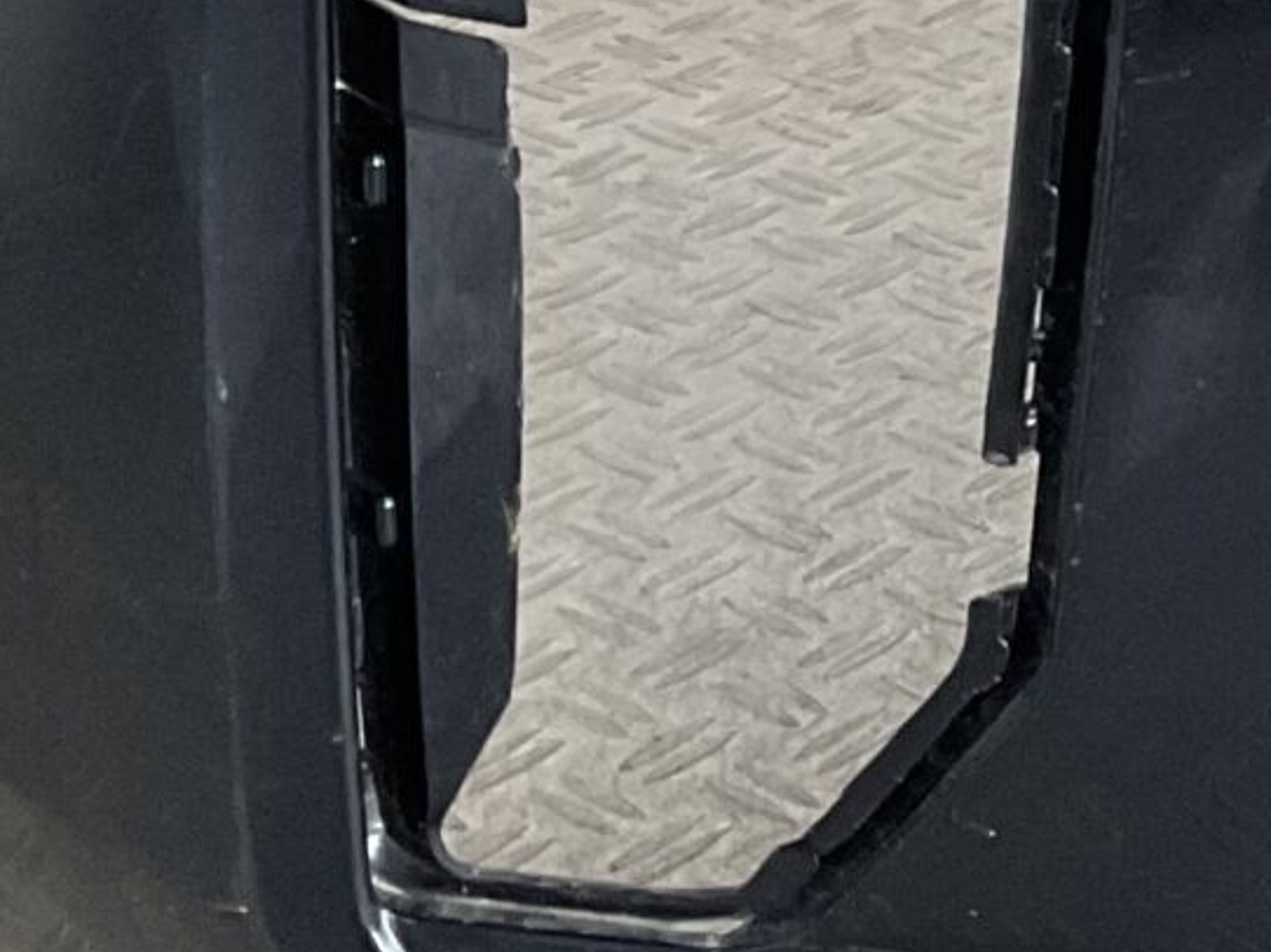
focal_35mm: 137
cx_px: 2059
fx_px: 5028
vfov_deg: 10.5
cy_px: -422
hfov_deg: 13.4
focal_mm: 3
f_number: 1.8
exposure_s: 1/50
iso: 64
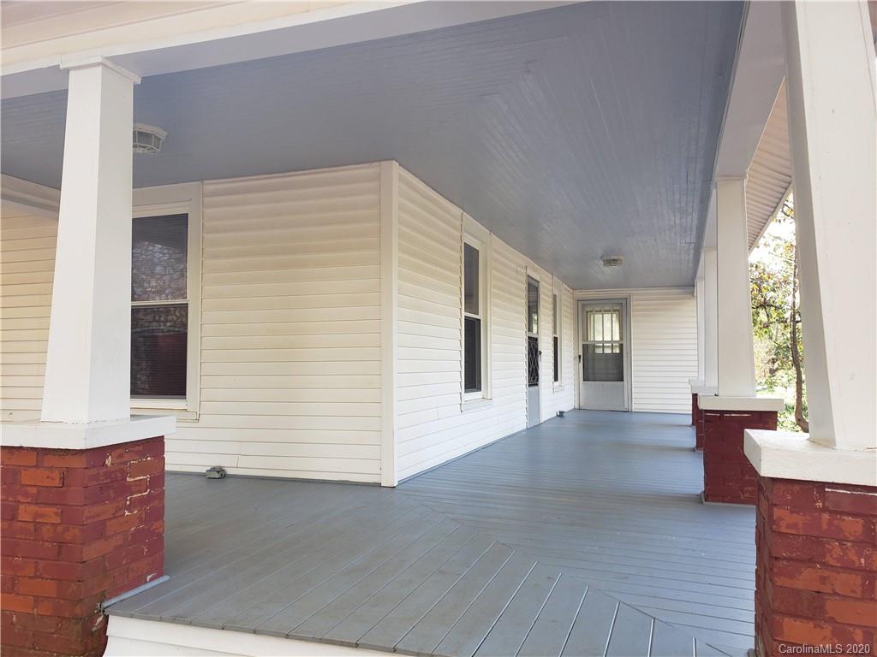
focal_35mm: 26
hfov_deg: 67.3
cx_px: 438
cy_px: 328
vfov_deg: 53.1
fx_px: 659
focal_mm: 4.3
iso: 80
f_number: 2.4
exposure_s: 1/120
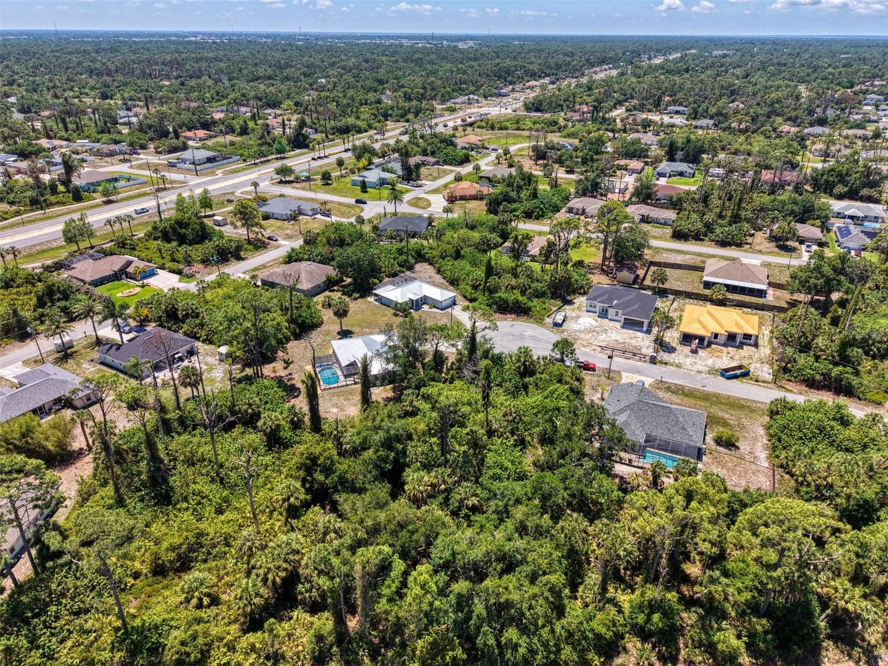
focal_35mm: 24
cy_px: 333
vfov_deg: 56.8
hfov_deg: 71.6
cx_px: 444
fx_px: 616
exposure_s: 1/400
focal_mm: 8.7
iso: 100
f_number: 1.8
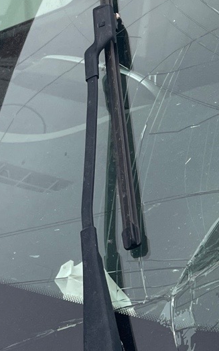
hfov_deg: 12.2
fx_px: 966
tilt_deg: -18.2
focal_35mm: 101
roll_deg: -0.5
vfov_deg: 20.6
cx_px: 357
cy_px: 140
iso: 32
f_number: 1.6
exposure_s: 1/523
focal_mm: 4.2
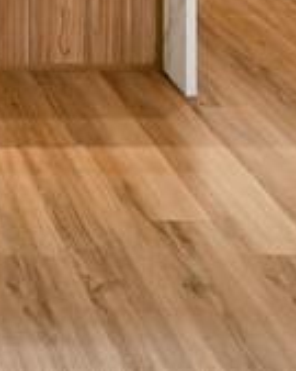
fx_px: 1281
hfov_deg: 12.1
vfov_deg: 13.9
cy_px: -375
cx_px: -243
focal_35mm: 117
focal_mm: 20.5
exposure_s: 1/30
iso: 400
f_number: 8
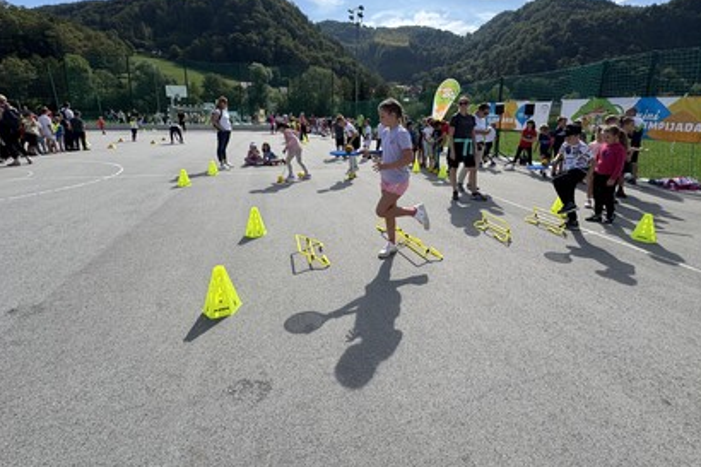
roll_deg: -0.6
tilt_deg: -16.6
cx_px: 371
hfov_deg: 96.6
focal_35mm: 16
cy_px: 185
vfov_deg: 72.8
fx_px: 311
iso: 50
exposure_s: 1/1748
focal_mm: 2.22
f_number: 2.2
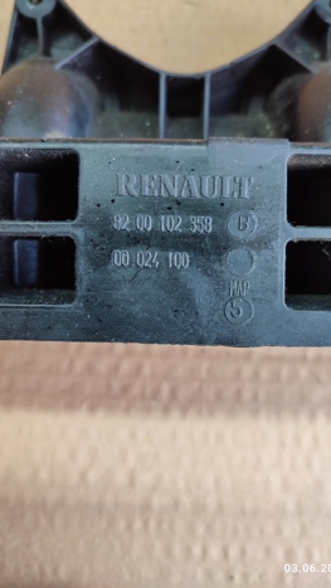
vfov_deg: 67.9
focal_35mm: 28
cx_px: 181
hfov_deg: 41.5
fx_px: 436
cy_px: 287
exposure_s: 1/30
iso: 124
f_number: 1.9
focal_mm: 6.04
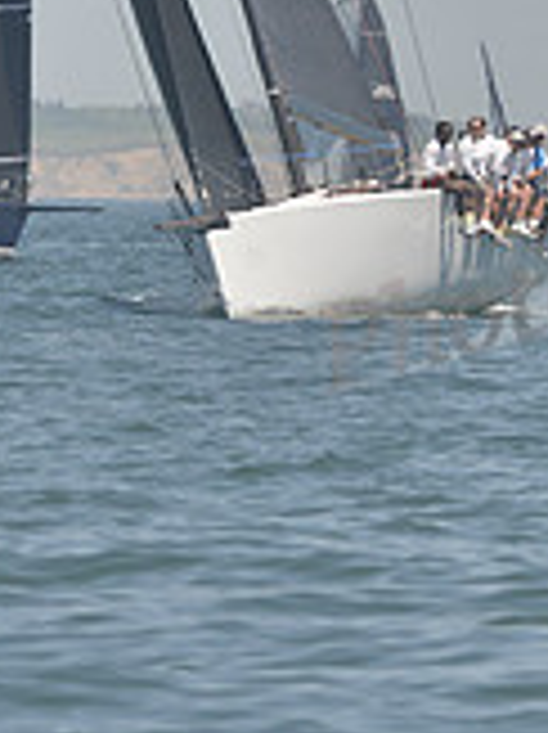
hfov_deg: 2.2
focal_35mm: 686
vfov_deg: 2.9
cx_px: 88
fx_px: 14499
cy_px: -351
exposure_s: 1/1000
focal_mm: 200
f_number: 7.1
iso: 280
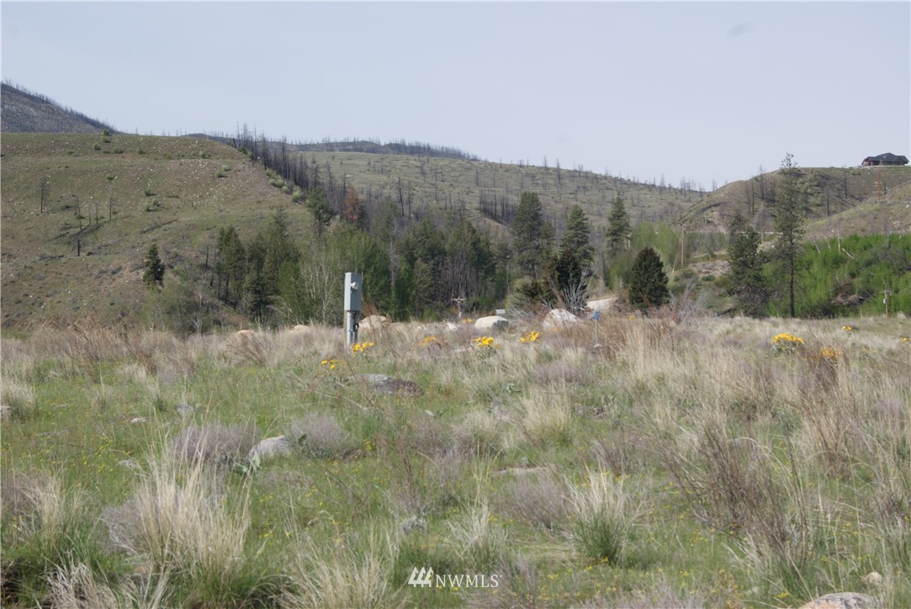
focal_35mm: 60
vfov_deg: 22.7
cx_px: 456
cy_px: 304
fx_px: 1520
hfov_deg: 33.4
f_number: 13
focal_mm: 40
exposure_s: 1/125
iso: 100
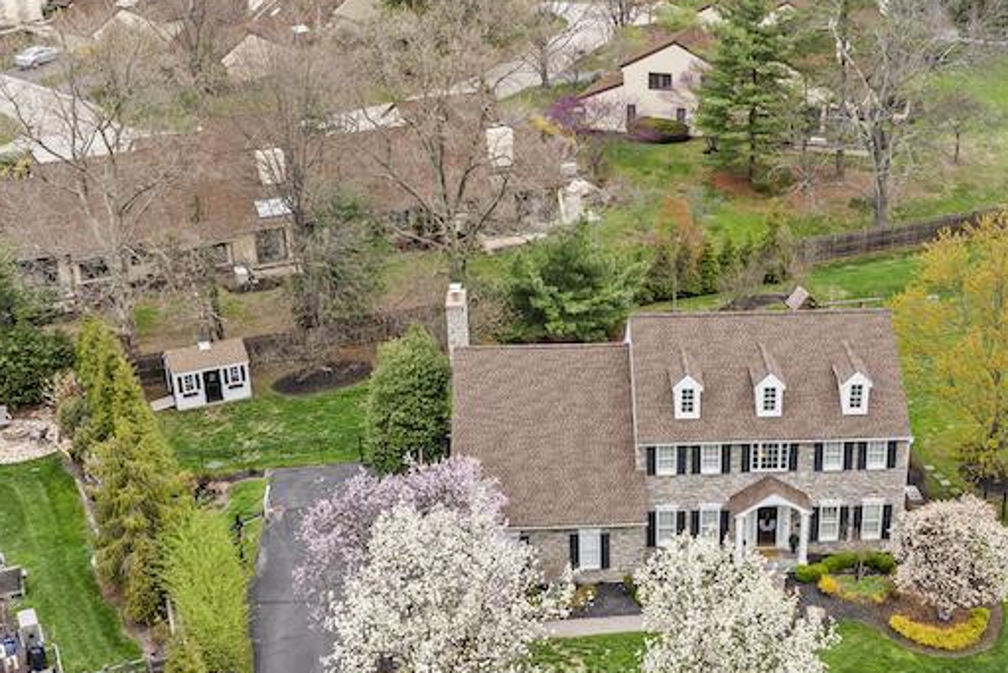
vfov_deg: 27.0
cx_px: 671
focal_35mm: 50
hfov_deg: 39.1
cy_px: 386
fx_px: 1400
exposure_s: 1/120
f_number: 4.5
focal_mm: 12.29
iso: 100
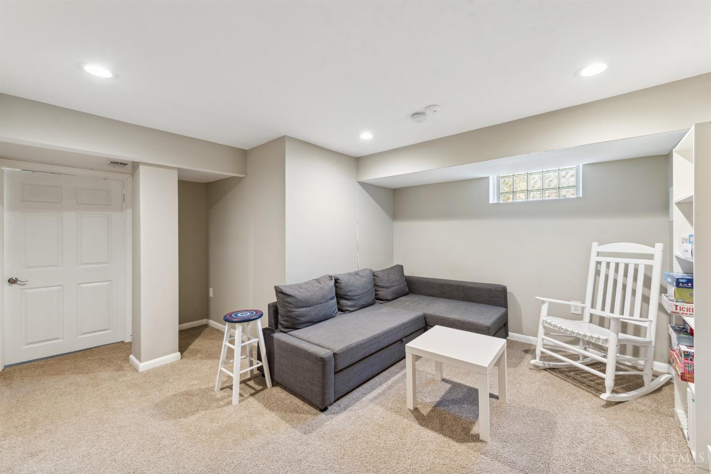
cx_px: 356
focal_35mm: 14
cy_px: 237
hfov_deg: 104.3
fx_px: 276
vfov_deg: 81.2
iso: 100
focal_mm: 14
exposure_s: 1/5
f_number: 8
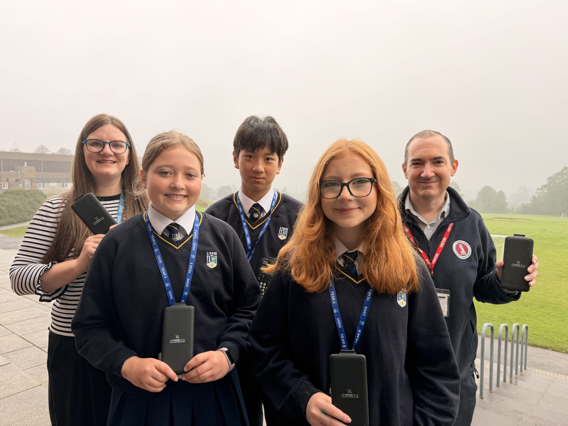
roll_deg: +0.8
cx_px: 284
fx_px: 394
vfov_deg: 56.8
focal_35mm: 24
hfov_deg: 71.6
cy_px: 213
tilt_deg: -4.9
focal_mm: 6.76
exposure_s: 1/303
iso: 80
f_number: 1.78
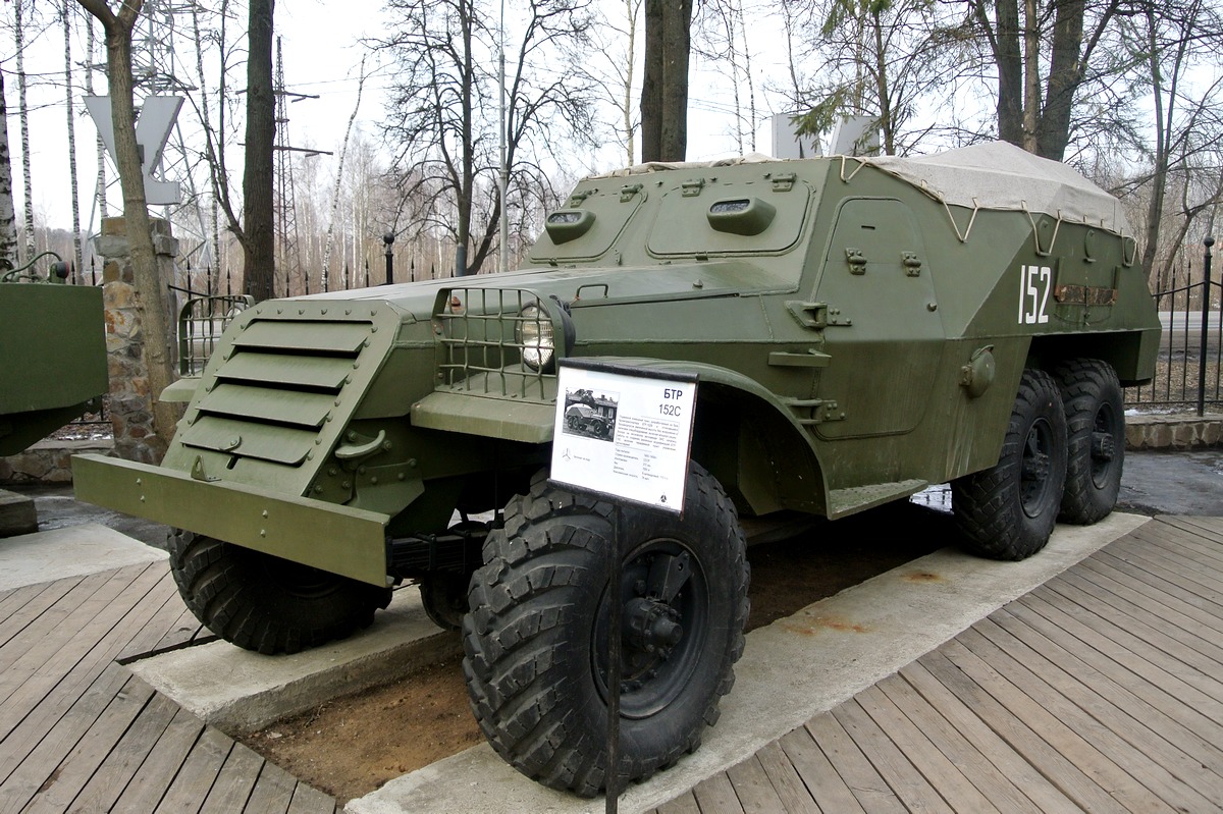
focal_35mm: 30
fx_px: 1019
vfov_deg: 43.6
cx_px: 612
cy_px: 407
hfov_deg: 62.0
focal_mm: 11.4
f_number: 4
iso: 100
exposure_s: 1/200
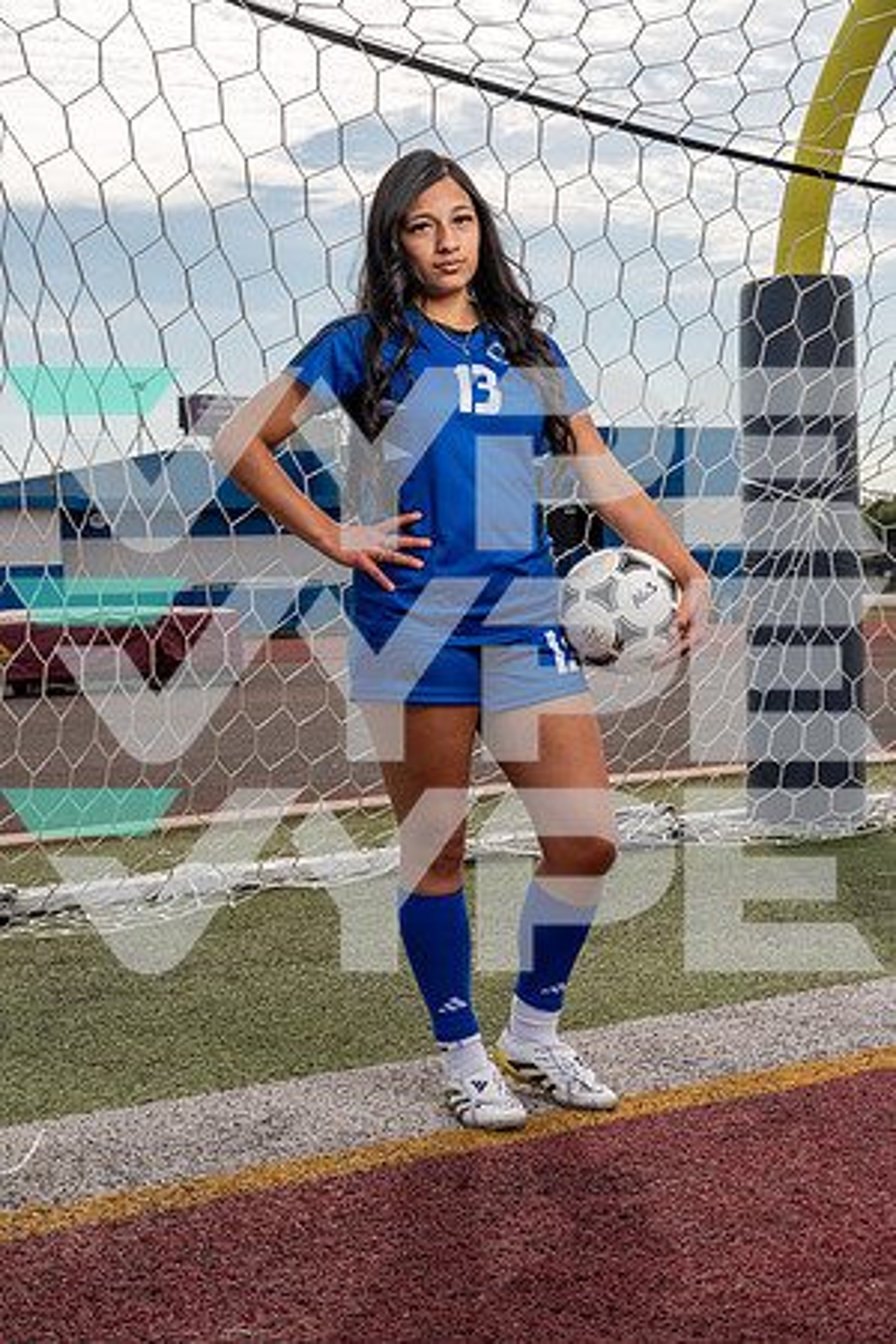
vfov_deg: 37.5
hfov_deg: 25.5
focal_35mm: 53
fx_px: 1979
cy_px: 672
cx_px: 448
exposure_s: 1/200
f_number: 9
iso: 100
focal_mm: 53
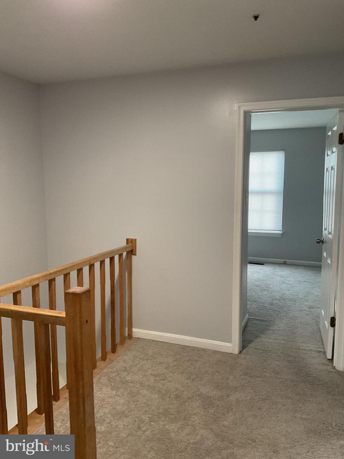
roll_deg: +0.4
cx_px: 172
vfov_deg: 61.7
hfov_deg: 48.2
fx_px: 384
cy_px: 230
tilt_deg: -6.0
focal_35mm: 29
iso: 200
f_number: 1.8
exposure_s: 1/60
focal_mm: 3
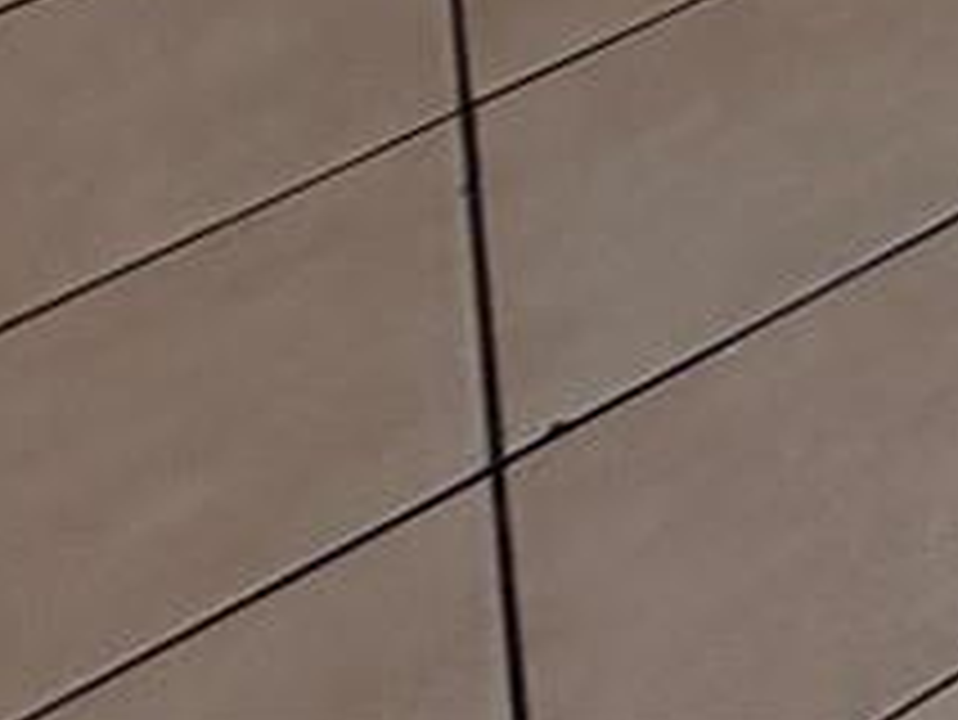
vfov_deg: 8.7
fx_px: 2908
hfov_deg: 9.9
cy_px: -1962
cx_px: 3261
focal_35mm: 105
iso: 80
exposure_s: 1/121
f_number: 2.2
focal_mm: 2.22
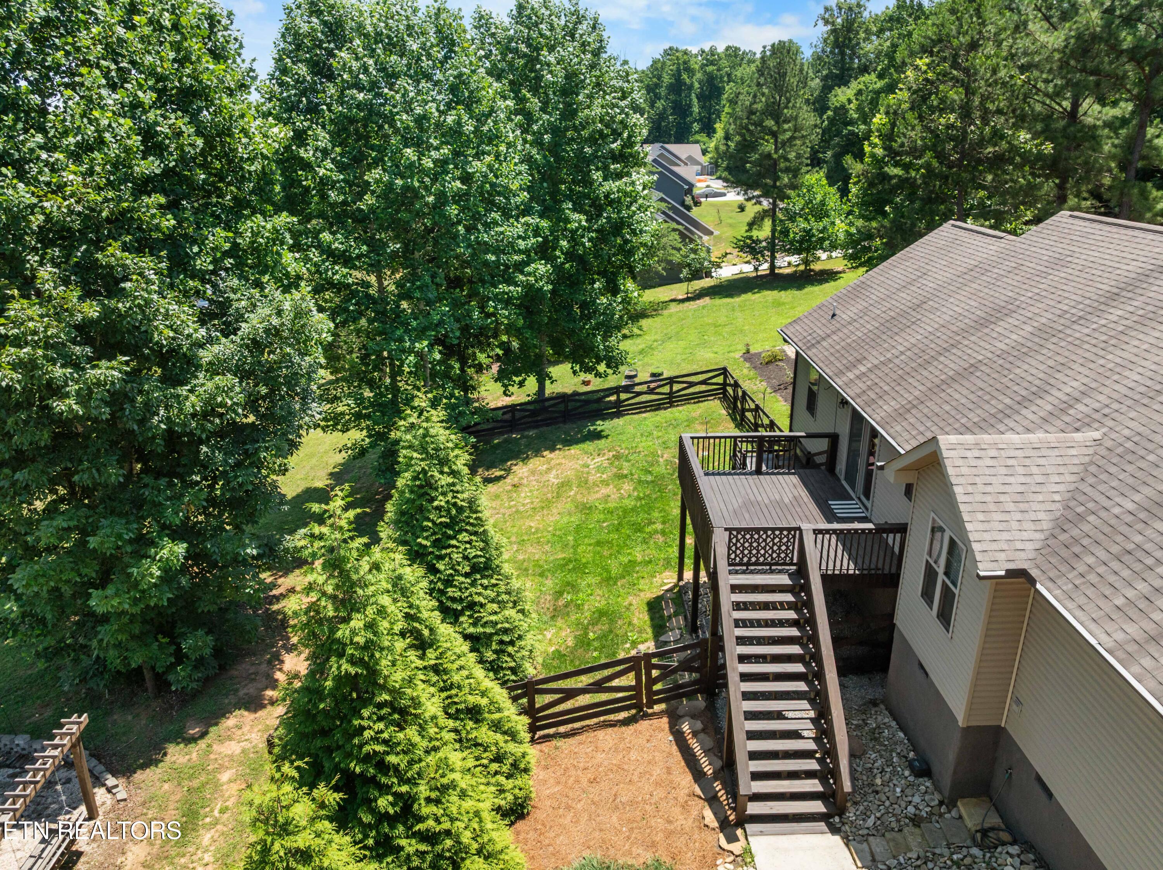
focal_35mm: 24
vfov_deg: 56.8
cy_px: 435
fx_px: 806
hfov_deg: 71.6
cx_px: 582
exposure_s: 1/80
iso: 110
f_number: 2.8
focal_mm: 12.29
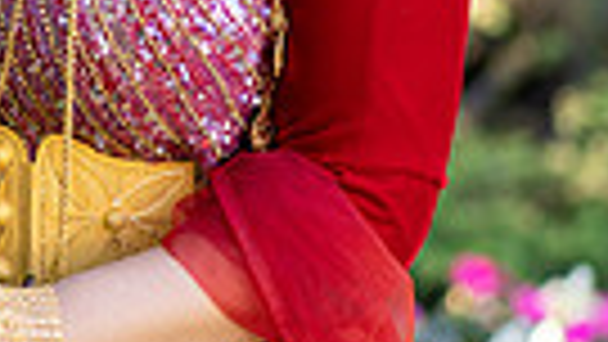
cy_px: -128
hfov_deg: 8.6
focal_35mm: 248
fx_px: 3999
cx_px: -131
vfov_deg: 4.9
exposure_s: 1/250
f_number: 1.8
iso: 100
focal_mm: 55
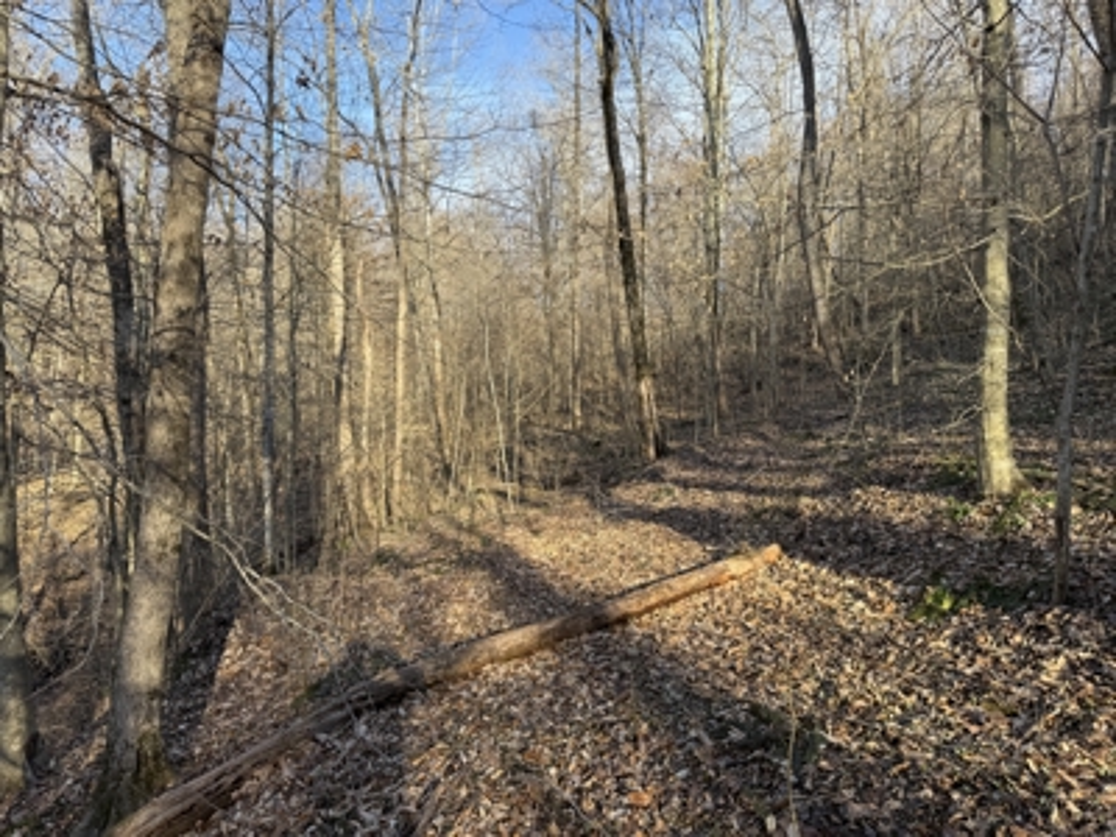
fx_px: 774
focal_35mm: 24
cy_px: 418
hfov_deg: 71.6
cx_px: 558
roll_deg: +0.0
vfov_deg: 56.8
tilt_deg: +2.5
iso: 80
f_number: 1.78
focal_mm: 6.76
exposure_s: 1/849
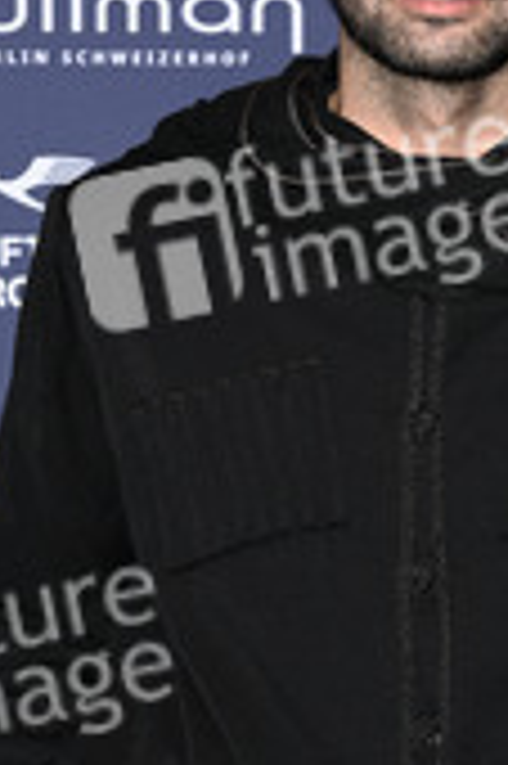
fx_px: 3499
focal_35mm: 165
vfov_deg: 12.5
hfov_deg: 8.3
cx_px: 432
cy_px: 450
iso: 400
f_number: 5.6
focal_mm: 70
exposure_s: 1/250
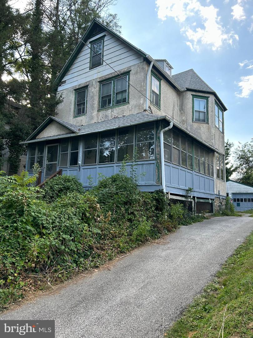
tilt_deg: +8.3
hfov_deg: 53.1
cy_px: 169
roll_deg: -2.0
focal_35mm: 26
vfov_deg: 67.3
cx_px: 126
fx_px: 253
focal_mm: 5.7
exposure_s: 1/376
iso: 50
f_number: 1.5
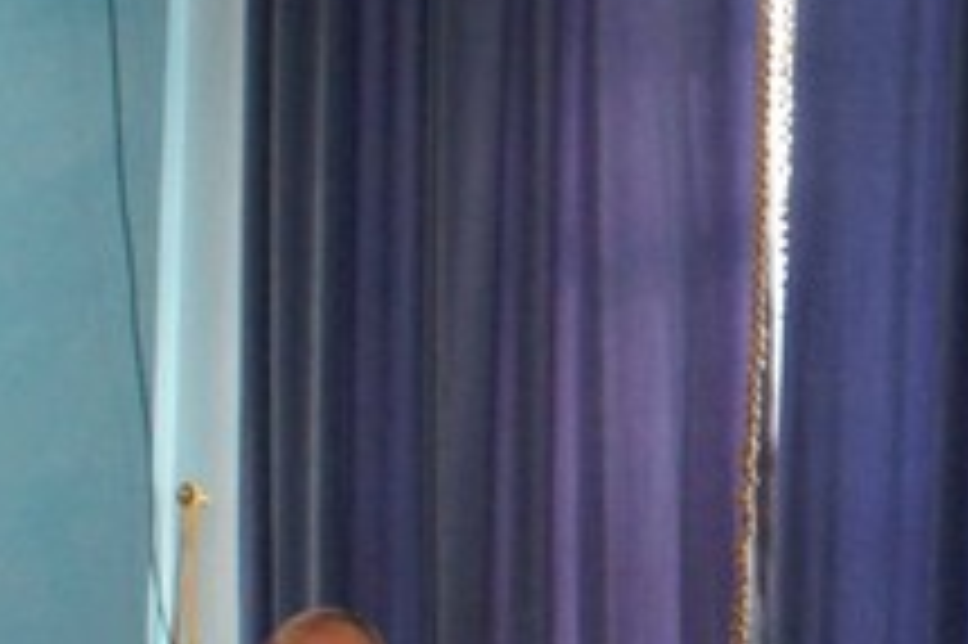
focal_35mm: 137
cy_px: 687
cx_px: 1315
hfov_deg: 14.3
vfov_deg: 9.9
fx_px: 3681
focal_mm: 28
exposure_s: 1/100
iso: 3200
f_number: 4.5
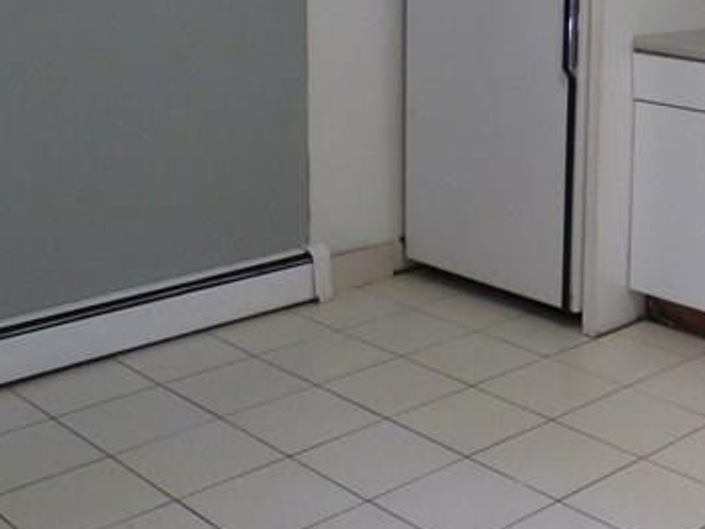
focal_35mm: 58
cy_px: 62
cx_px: 537
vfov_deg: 24.6
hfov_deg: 32.5
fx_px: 1182
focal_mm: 3.58
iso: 400
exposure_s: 1/25
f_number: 2.8
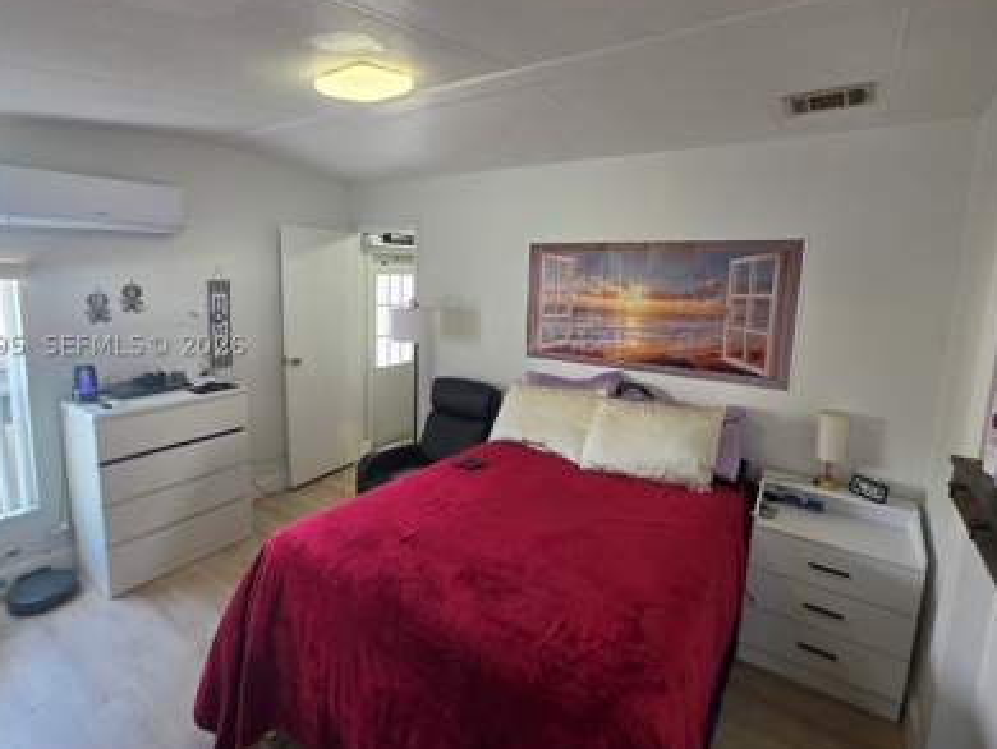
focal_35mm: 16
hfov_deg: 94.4
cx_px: 481
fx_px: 461
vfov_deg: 78.0
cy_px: 345
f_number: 1.9
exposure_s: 1/120
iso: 100
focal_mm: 2.2
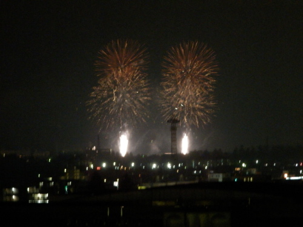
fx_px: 1339
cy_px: 114
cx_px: 152
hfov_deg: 12.9
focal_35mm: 153
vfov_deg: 9.7
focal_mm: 27.4
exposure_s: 1/2
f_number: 4.9
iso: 800
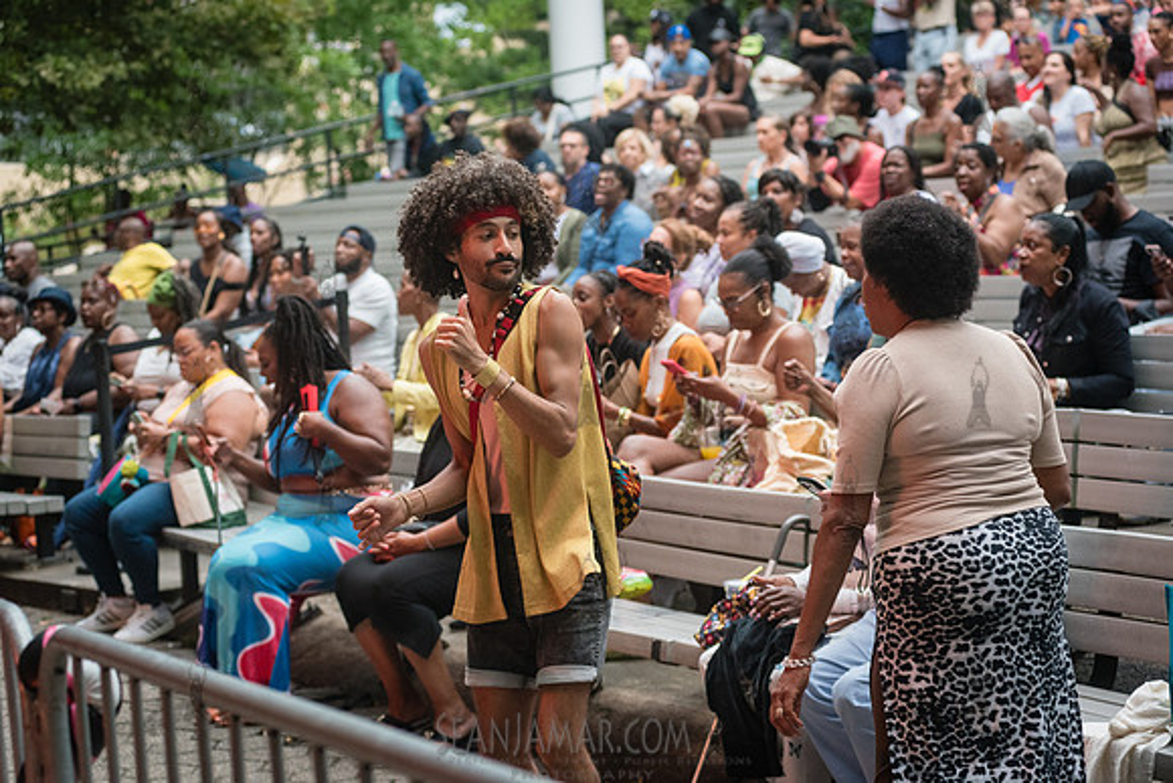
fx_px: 2607
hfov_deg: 25.4
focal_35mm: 80
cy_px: 392
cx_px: 586
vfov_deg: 17.1
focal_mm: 80
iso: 3200
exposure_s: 1/500
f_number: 4
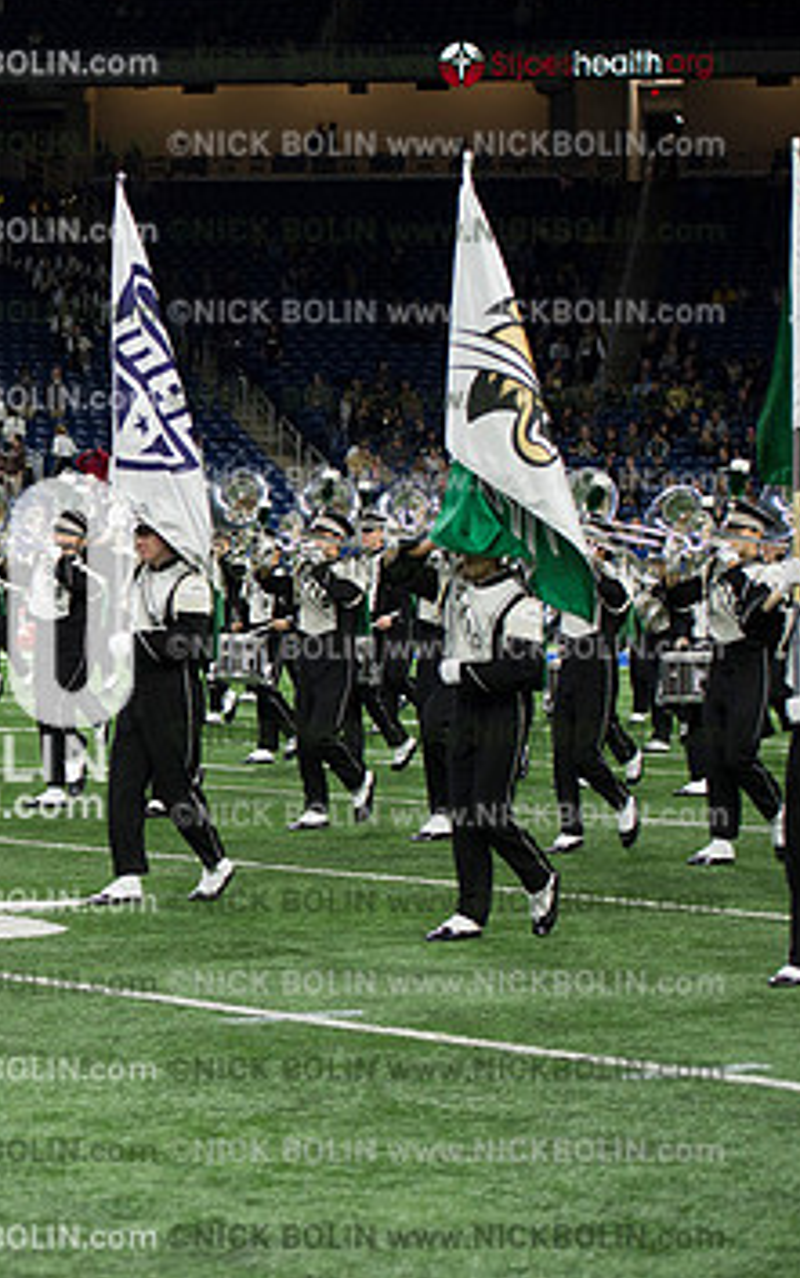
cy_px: 648
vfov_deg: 17.8
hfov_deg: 11.0
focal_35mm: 117
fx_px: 4076
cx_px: -123
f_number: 3.5
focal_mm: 70
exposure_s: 1/1600
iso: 2500
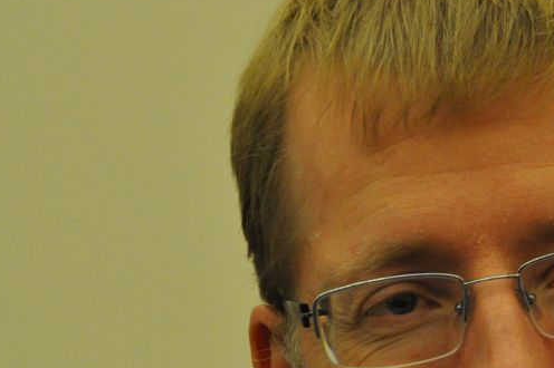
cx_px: 536
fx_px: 6136
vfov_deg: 3.4
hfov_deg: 5.2
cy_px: 304
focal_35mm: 399
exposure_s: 1/80
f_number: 5.3
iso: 1600
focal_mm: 110
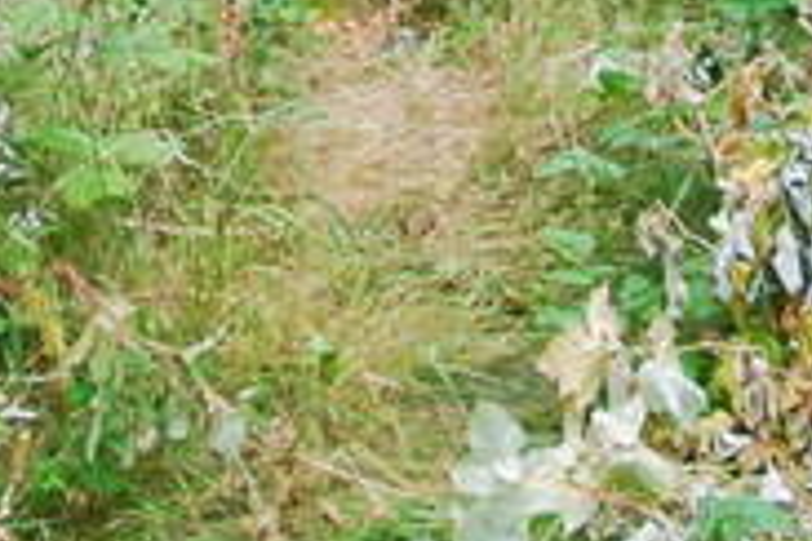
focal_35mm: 84
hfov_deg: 23.9
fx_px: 1895
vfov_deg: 13.7
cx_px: 612
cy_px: -552
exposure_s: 1/60
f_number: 6.3
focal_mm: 10
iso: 200
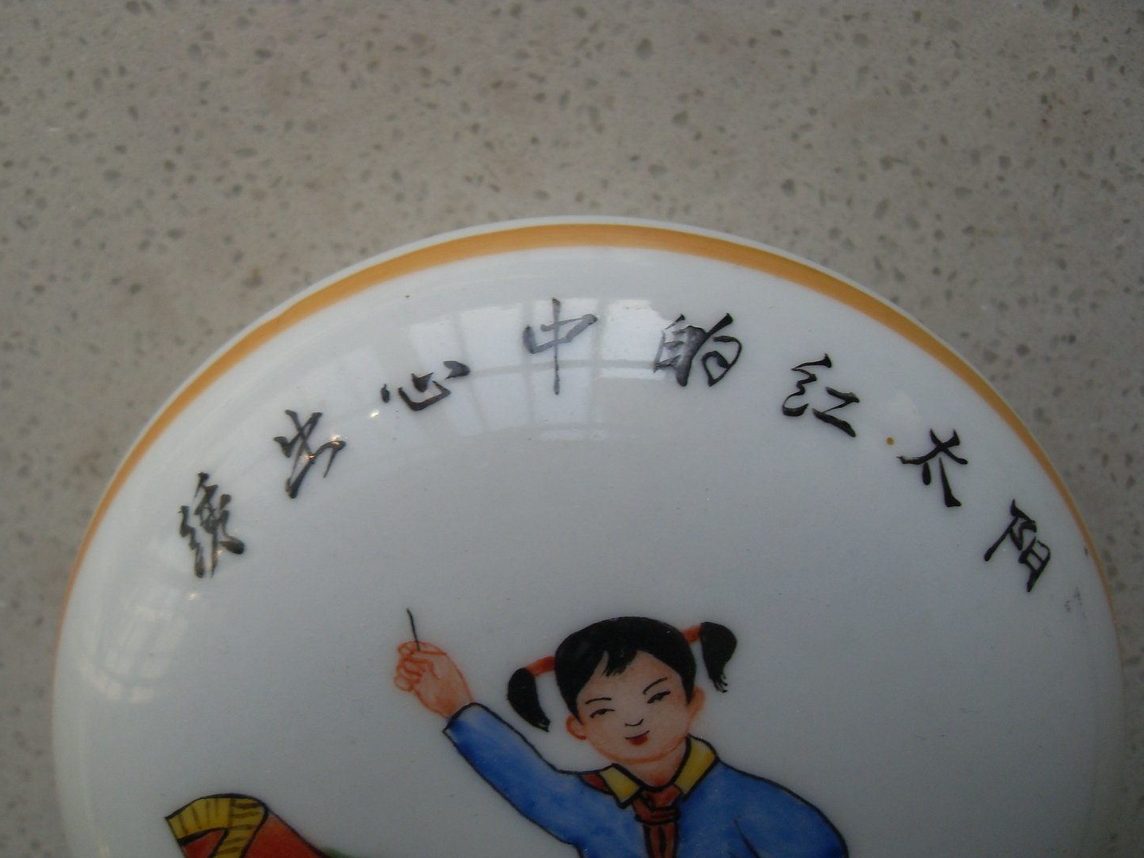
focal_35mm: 36
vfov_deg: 39.7
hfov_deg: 51.3
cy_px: 434
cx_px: 560
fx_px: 1190
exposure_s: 1/90
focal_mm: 6.3
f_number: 7
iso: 80
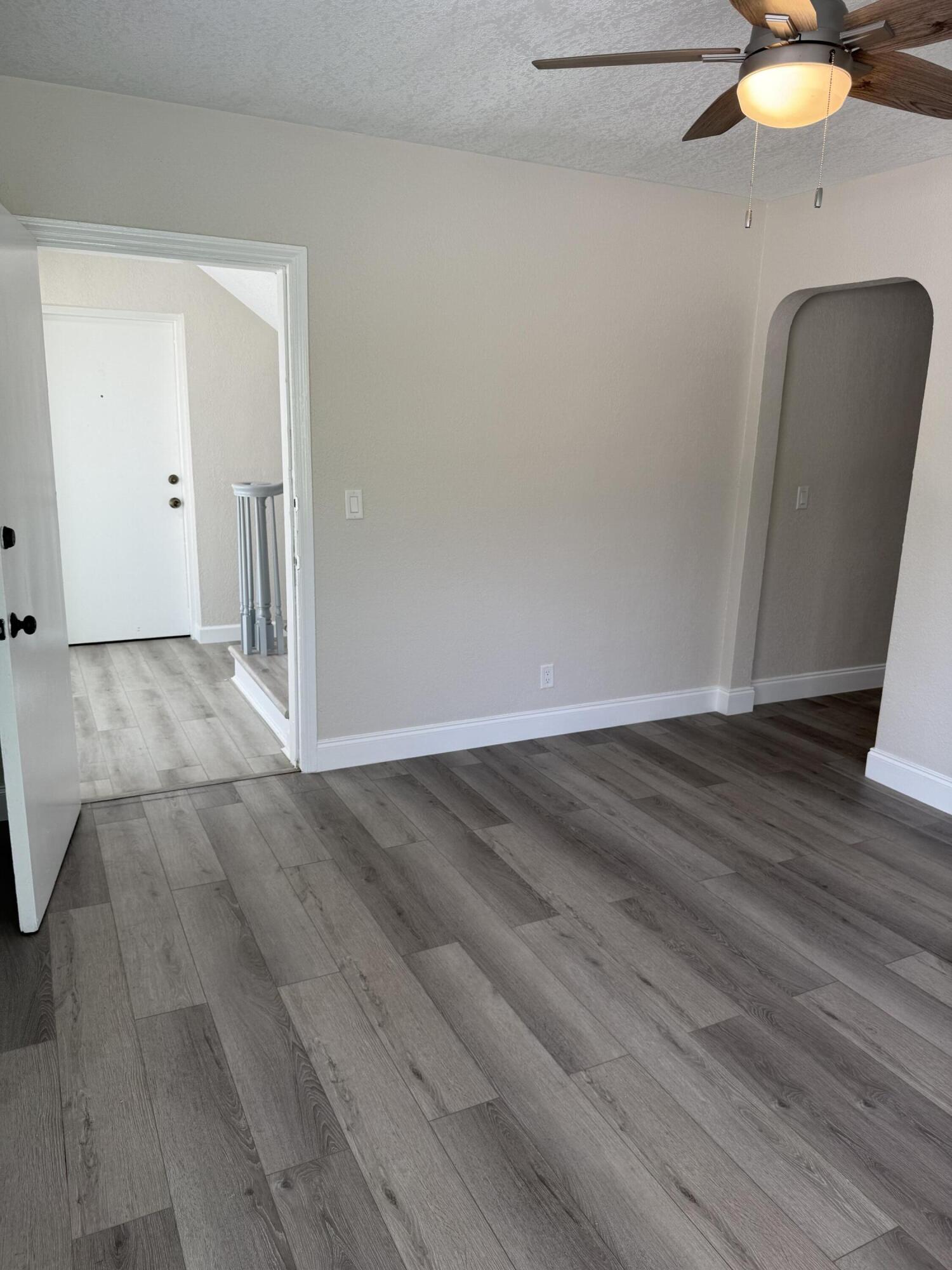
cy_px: 635
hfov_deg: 56.8
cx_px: 476
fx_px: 880
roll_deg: -1.8
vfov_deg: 71.6
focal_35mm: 24
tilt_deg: -12.4
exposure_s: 1/120
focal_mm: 6.76
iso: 50
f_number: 1.78
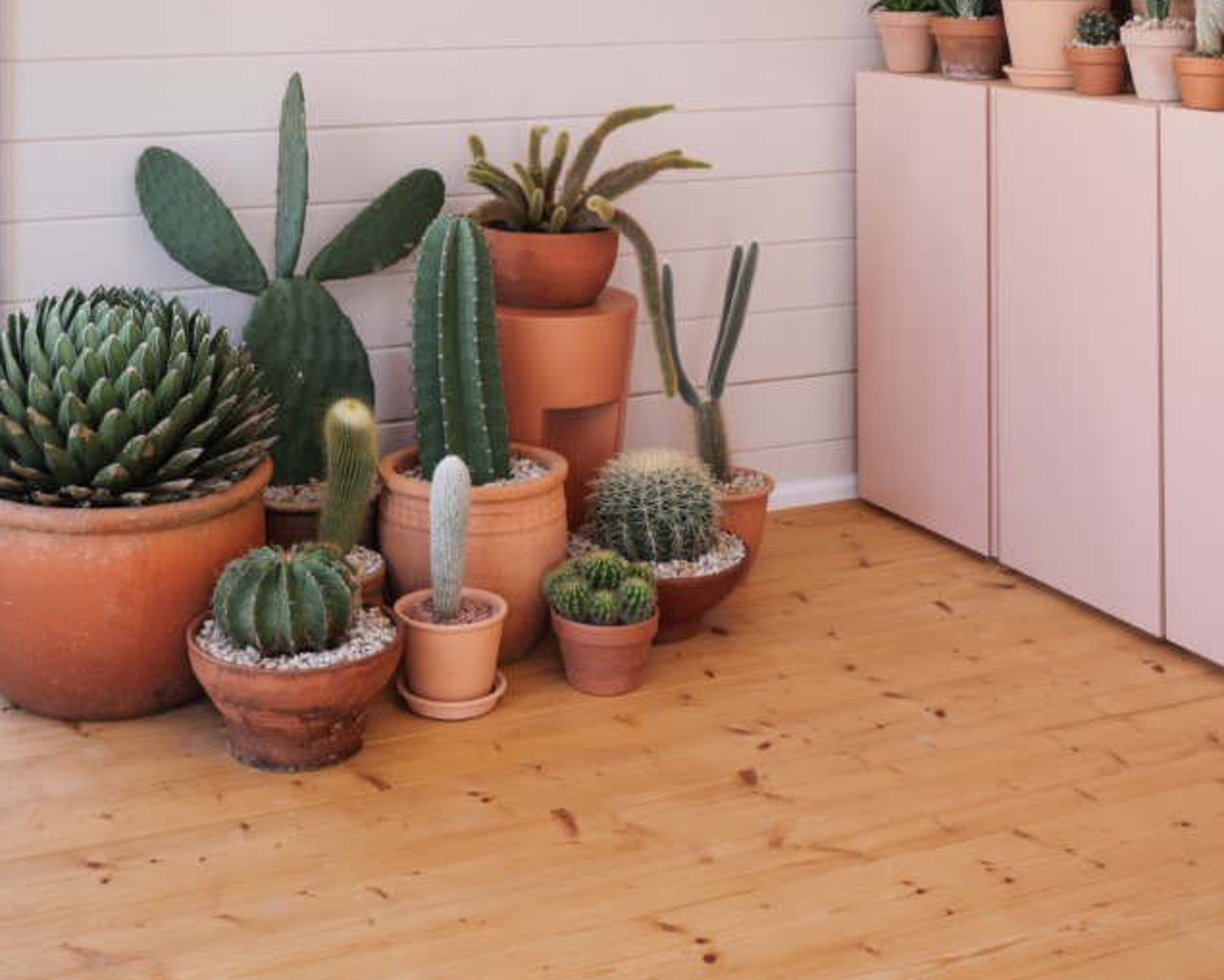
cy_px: -71
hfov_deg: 36.5
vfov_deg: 27.4
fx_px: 1848
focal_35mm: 51
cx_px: 504
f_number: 11
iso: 200
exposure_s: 1/25
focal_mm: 30
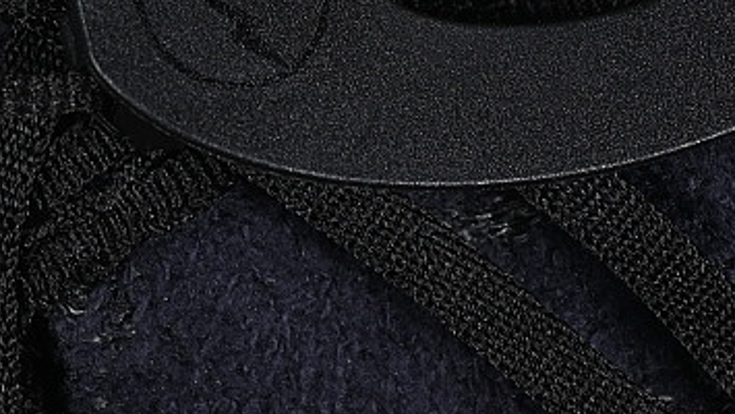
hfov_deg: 9.0
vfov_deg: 5.1
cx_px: 342
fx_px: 4660
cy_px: 31
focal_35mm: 239
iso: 160
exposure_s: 1/60
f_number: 6.3
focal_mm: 50
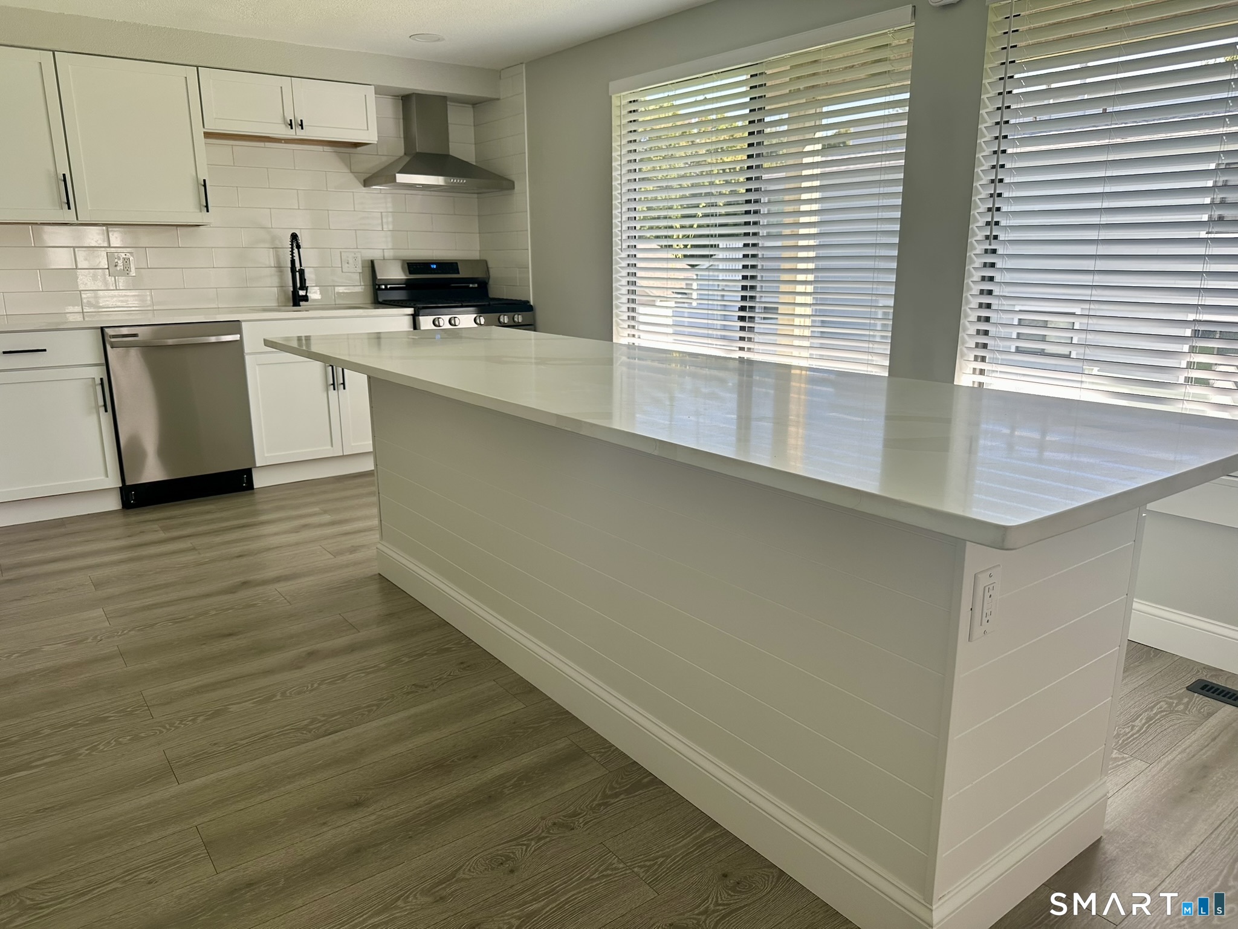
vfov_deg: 56.8
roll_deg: +0.0
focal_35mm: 24
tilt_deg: -13.3
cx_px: 619
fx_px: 858
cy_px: 464
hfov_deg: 71.6
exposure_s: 1/241
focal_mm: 6.86
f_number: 1.78
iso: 64
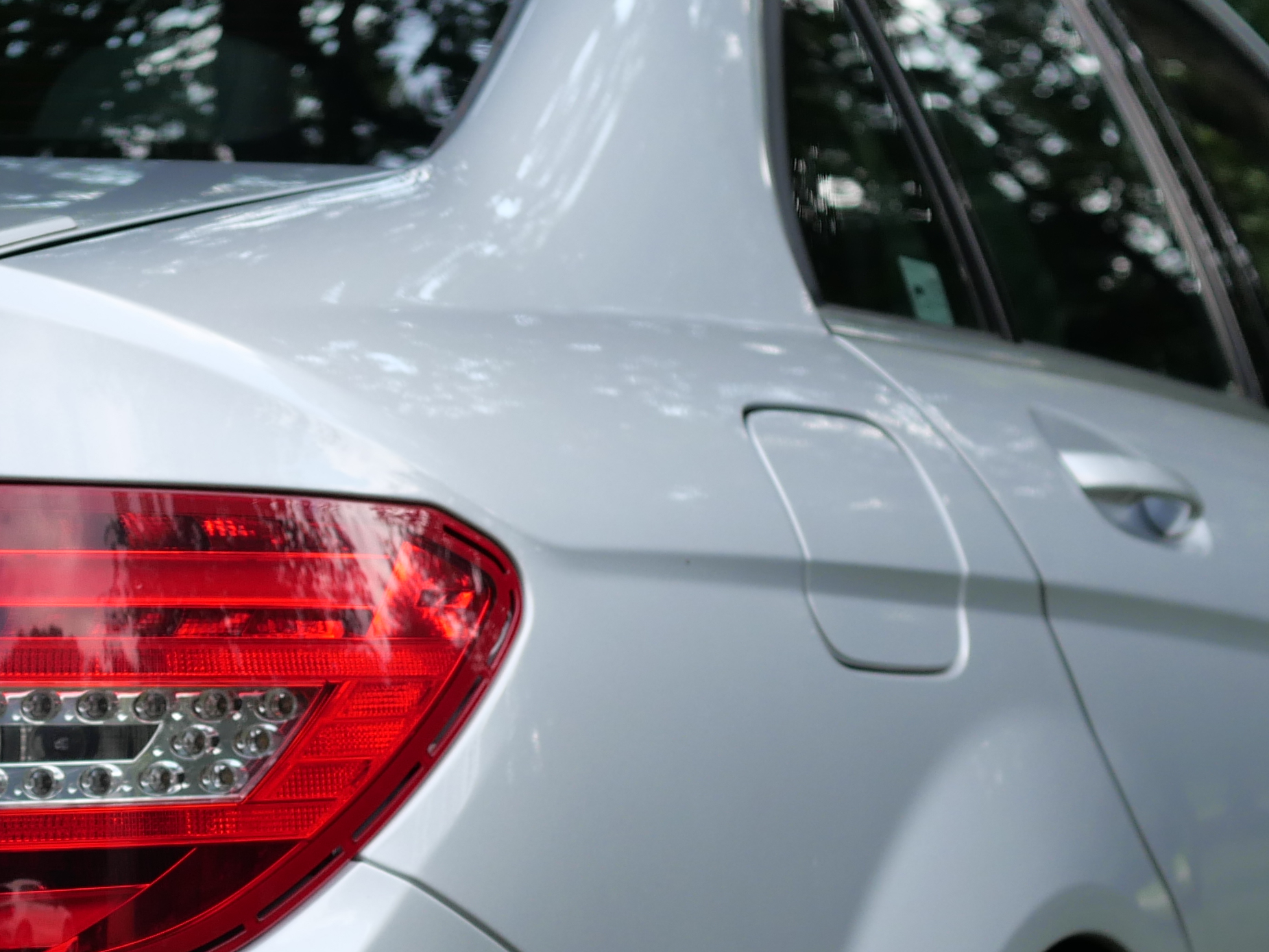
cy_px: 1049
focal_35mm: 140
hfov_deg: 13.8
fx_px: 5133
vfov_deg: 10.5
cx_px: -69
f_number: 3.2
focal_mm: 25
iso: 200
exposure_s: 1/640
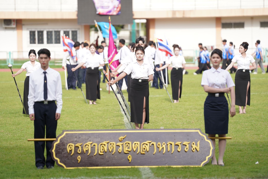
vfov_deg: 7.3
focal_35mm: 188
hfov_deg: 10.9
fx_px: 1399
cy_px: 90
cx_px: 134
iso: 500
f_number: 2.8
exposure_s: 1/4000
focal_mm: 188
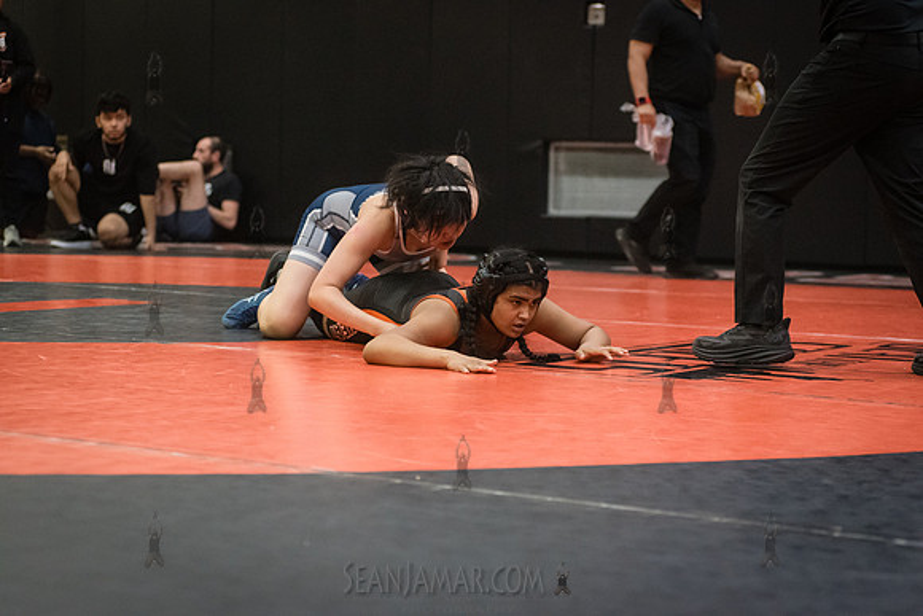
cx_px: 462
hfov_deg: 25.4
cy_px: 308
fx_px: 2051
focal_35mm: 80
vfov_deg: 17.1
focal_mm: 80
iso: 8000
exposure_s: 1/400
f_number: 3.5
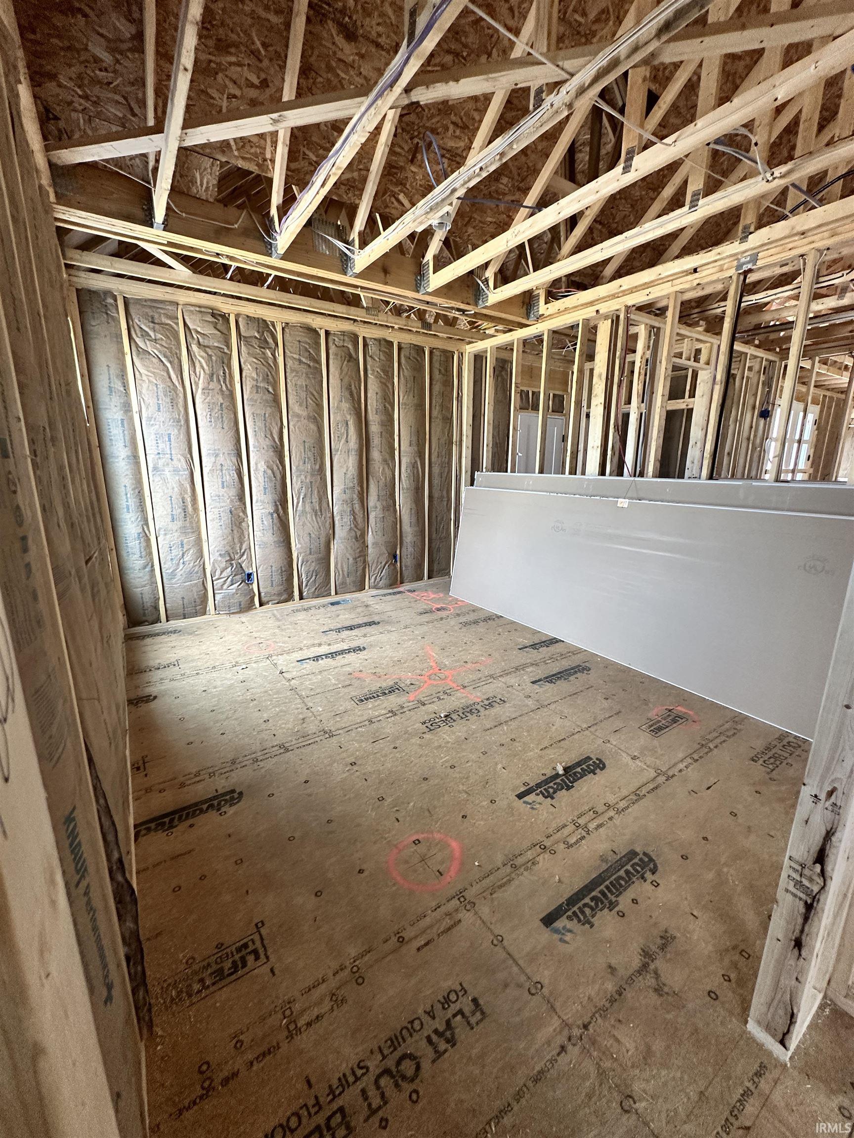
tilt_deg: -12.5
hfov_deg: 85.7
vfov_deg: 102.1
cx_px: 427
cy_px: 569
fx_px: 461
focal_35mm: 14
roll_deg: -0.9
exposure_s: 1/71
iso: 320
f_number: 2.2
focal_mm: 2.22
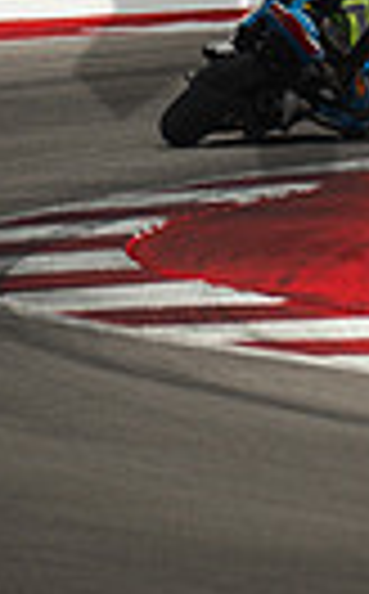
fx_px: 22868
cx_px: 297
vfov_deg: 1.5
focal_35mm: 1415
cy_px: -108
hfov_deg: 0.9
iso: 400
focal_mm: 270.6
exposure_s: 1/2000
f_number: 5
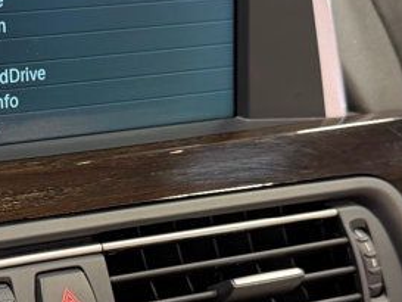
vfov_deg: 16.3
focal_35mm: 90
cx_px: -32
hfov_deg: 20.8
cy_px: 243
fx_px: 1046
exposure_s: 1/120
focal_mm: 6.76
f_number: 1.78
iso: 200
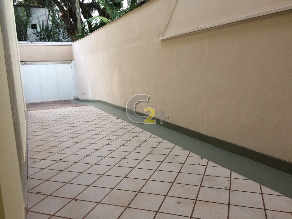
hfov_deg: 61.7
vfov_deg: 48.2
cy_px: 110
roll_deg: +2.9
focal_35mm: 29
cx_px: 146
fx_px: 245
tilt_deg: -9.4
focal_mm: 4.15
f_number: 2.2
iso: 100
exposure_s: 1/30
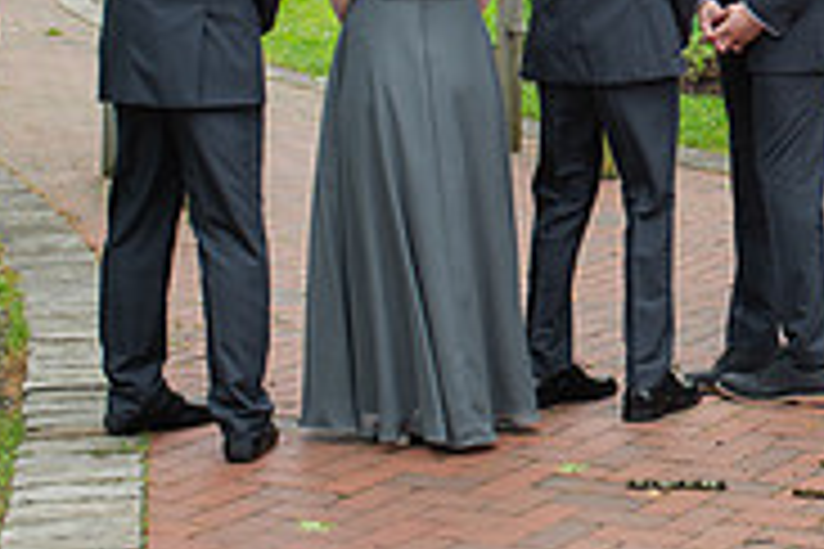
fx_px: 2540
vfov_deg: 12.1
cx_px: 923
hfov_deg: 17.7
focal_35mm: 111
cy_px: -54
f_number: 4.5
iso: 140
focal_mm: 35
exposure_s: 1/320
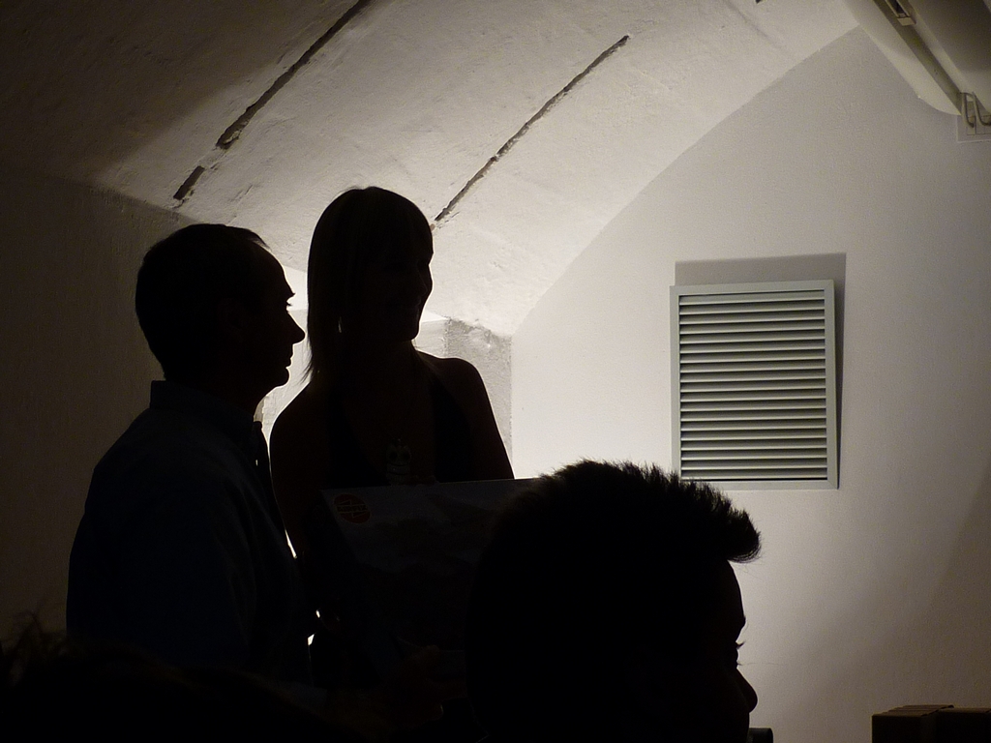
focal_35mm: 79
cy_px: 372
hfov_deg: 24.7
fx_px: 2262
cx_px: 496
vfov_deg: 18.7
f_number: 3.1
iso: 80
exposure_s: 1/40
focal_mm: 7.4
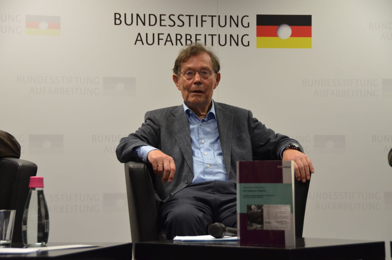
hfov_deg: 24.7
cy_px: 130
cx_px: 196
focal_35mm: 82
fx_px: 897
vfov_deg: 16.5
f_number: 4.8
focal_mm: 55
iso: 1250
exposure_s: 1/80
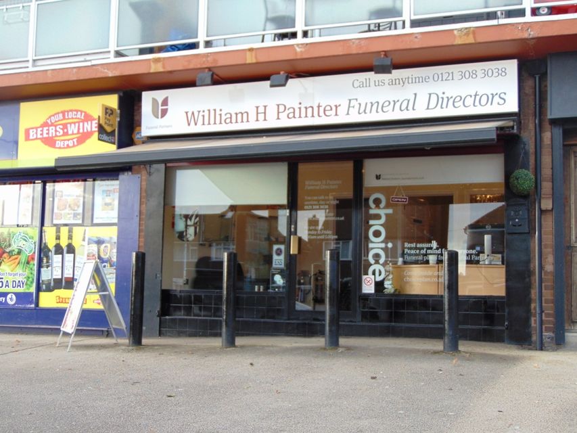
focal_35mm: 50
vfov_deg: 29.1
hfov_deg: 38.2
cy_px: 216
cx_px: 288
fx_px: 834
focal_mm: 9
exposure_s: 1/60
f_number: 3.5
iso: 80
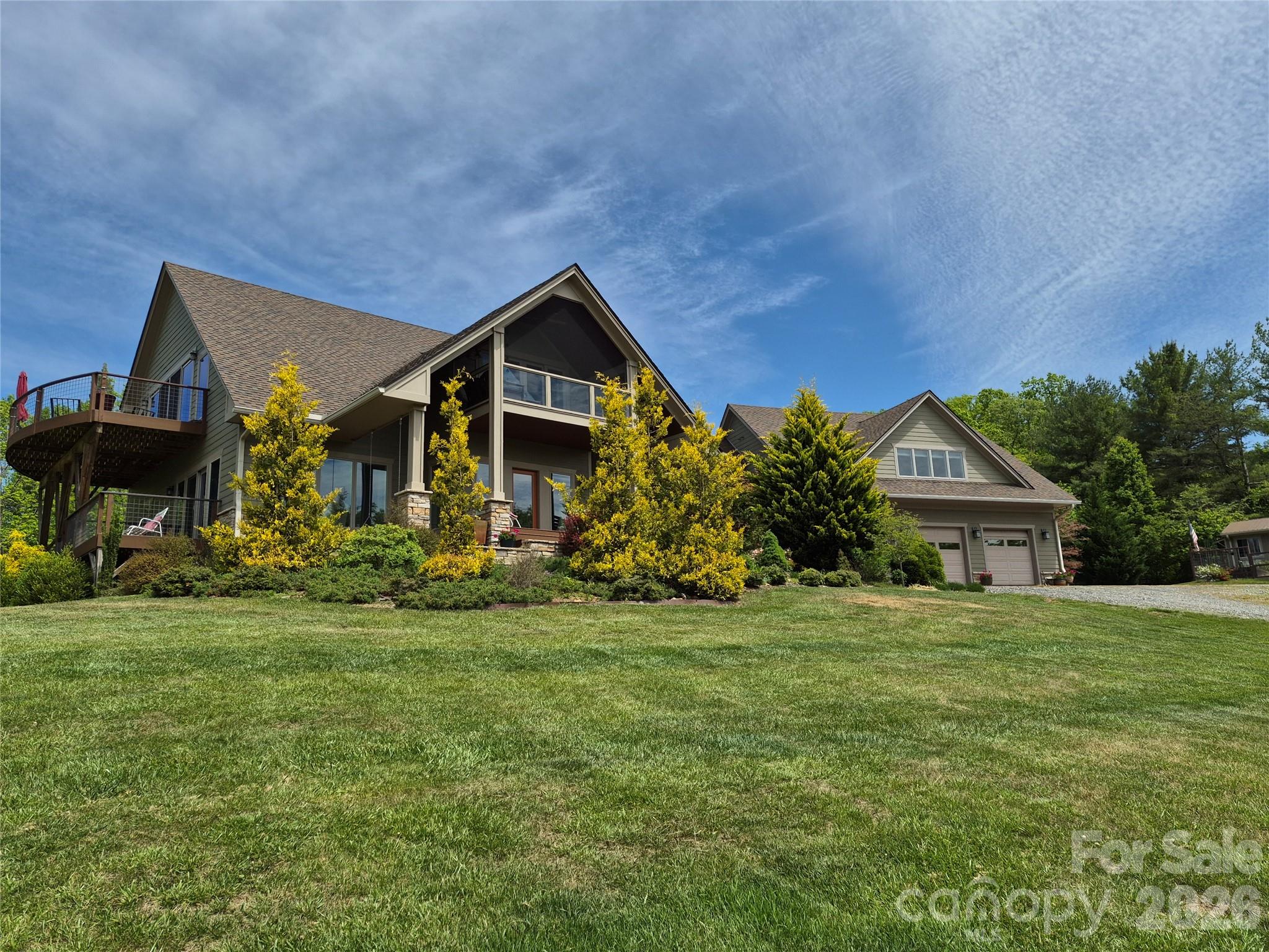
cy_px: 476
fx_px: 843
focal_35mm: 23
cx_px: 634
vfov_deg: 58.9
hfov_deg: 73.9
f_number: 1.8
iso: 80
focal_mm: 5.4
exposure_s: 1/7696
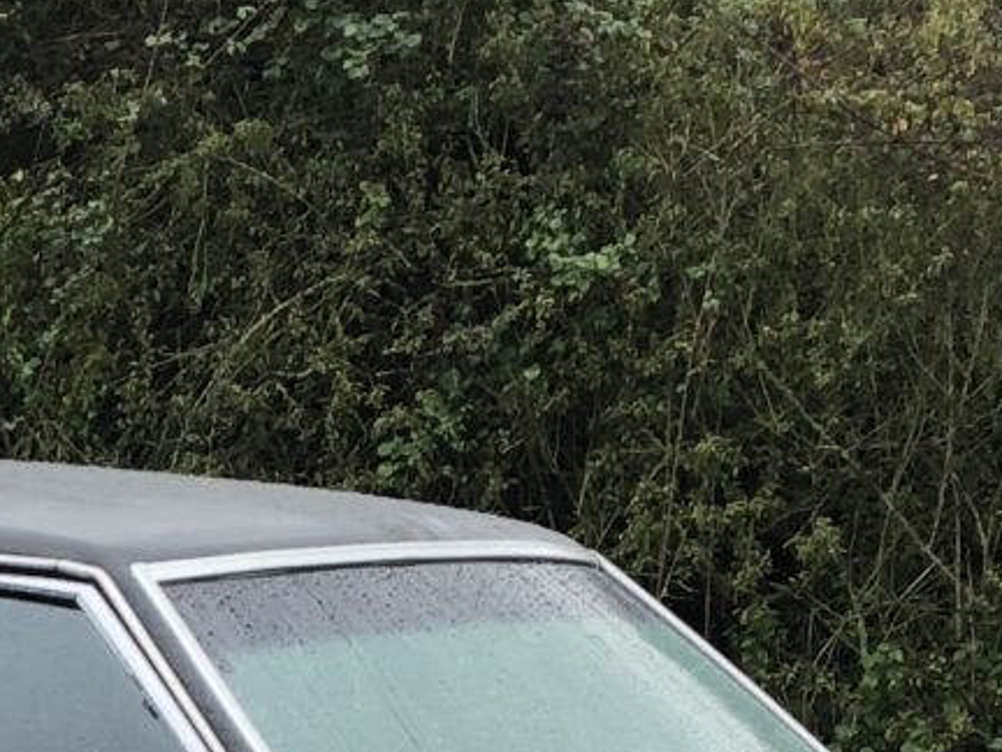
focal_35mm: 166
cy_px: 1344
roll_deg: -0.5
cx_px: -248
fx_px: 4805
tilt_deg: -11.4
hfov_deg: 11.6
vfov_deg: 8.6
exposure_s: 1/120
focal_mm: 3.99
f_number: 1.8
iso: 32
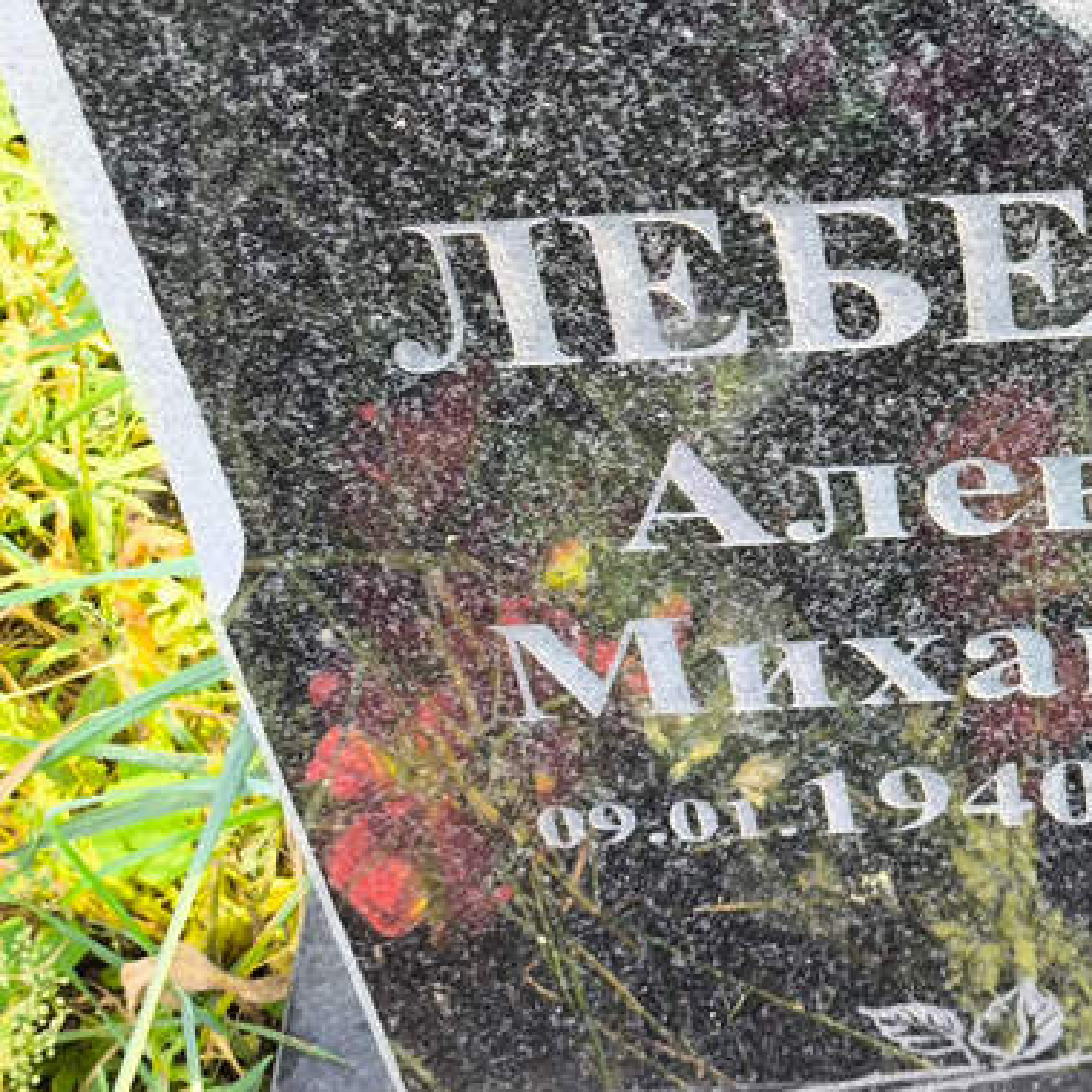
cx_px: 1056
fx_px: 3319
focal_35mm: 93
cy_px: 284
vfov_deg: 18.6
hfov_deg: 18.3
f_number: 1.7
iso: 50
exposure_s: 1/50
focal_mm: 4.71
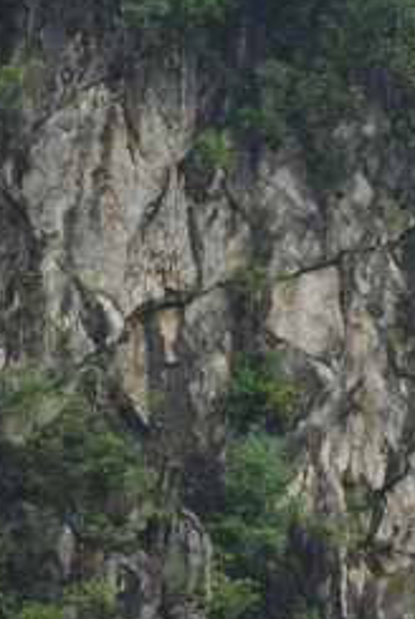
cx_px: 954
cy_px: 1038
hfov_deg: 4.3
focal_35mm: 313
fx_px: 5397
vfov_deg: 6.5
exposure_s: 1/400
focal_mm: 26
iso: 200
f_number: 5
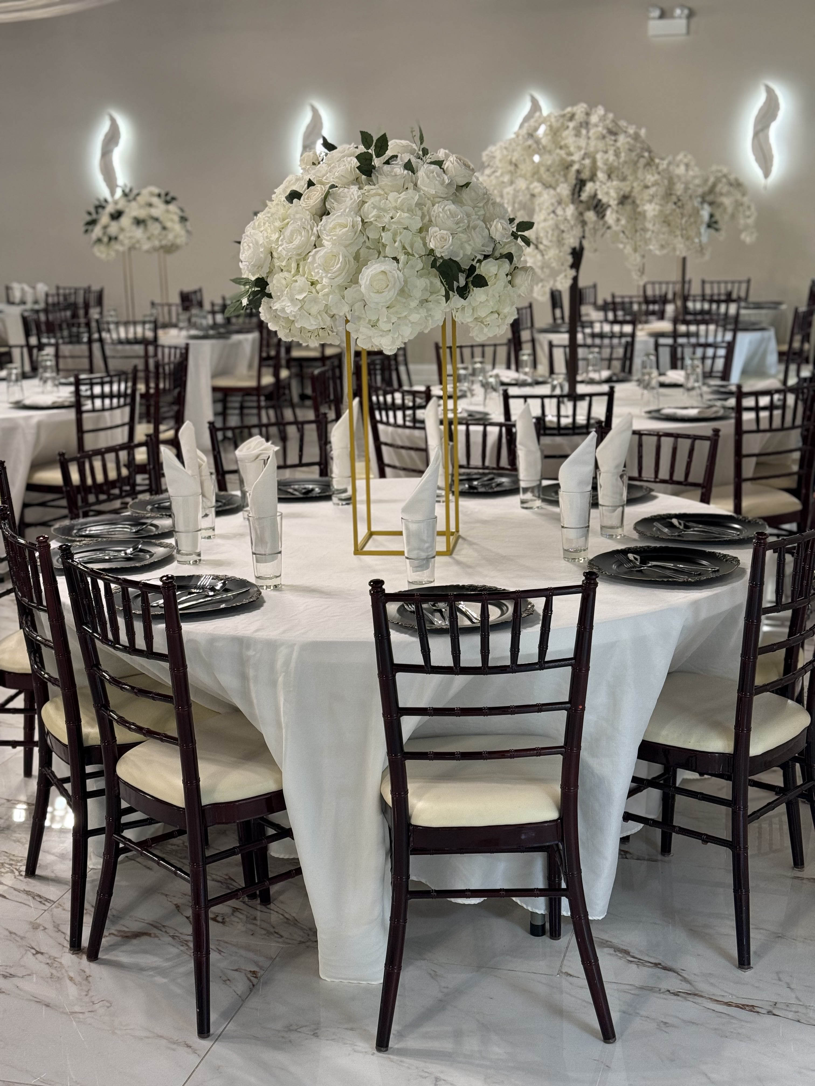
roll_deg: +1.4
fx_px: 1507
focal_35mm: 48
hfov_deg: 30.3
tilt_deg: -12.9
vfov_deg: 39.7
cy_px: 543
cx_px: 408
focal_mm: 6.76
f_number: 1.78
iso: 100
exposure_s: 1/60
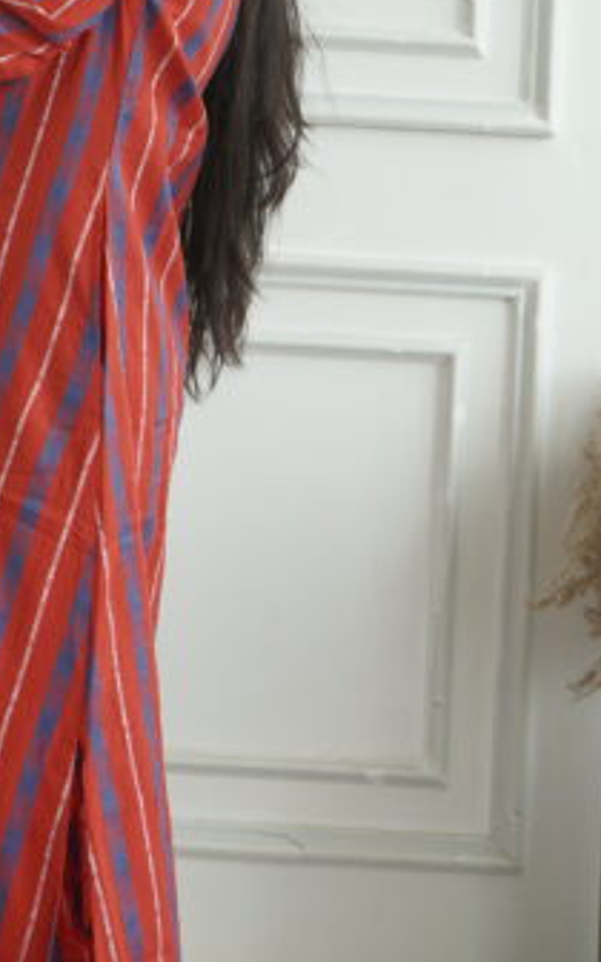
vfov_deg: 20.0
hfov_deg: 12.7
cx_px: -92
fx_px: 2647
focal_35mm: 101
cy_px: 11
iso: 160
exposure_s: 1/100
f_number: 5
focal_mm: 37
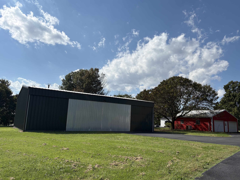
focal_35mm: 27
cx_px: 120
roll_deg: -2.6
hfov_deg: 65.3
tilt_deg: +10.4
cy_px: 89
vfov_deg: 51.4
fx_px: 187
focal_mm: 5.96
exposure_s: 1/7813
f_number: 1.6
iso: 50
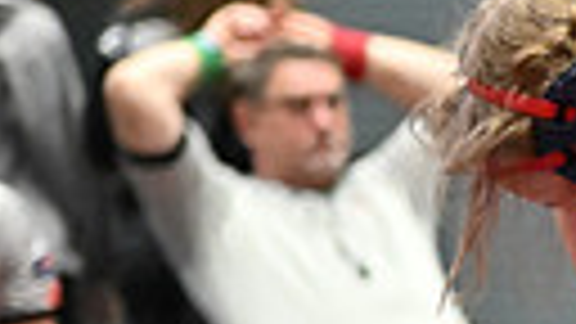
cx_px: 1300
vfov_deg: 2.3
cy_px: 259
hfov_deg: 4.0
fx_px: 8095
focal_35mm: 530
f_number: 2.8
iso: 6400
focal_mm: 112
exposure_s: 1/1250
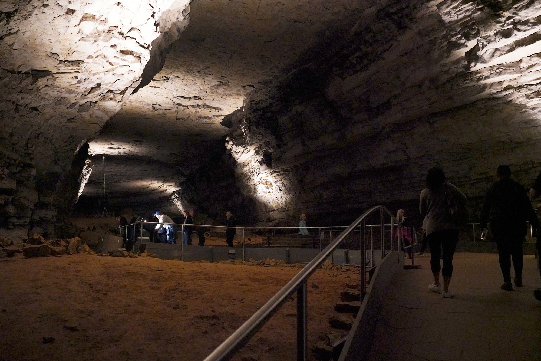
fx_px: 481
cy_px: 180
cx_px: 270
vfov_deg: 41.1
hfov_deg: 58.7
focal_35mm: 32
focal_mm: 32
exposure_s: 1/60
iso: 12800
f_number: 5.6
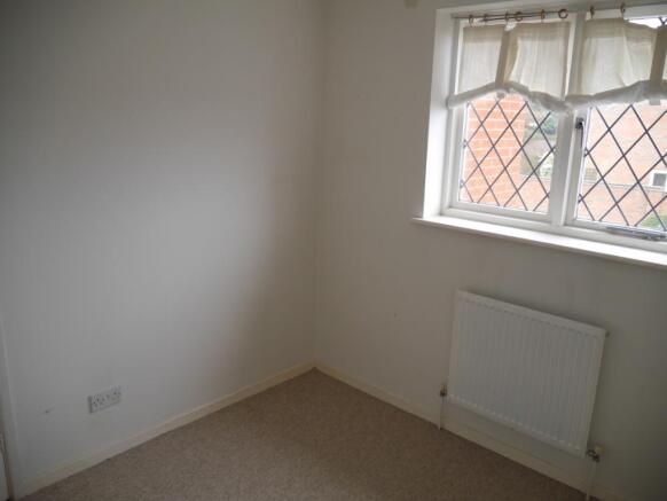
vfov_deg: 46.8
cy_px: 250
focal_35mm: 30
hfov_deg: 59.9
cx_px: 334
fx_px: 578
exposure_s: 1/30
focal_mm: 15
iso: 200
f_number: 3.6
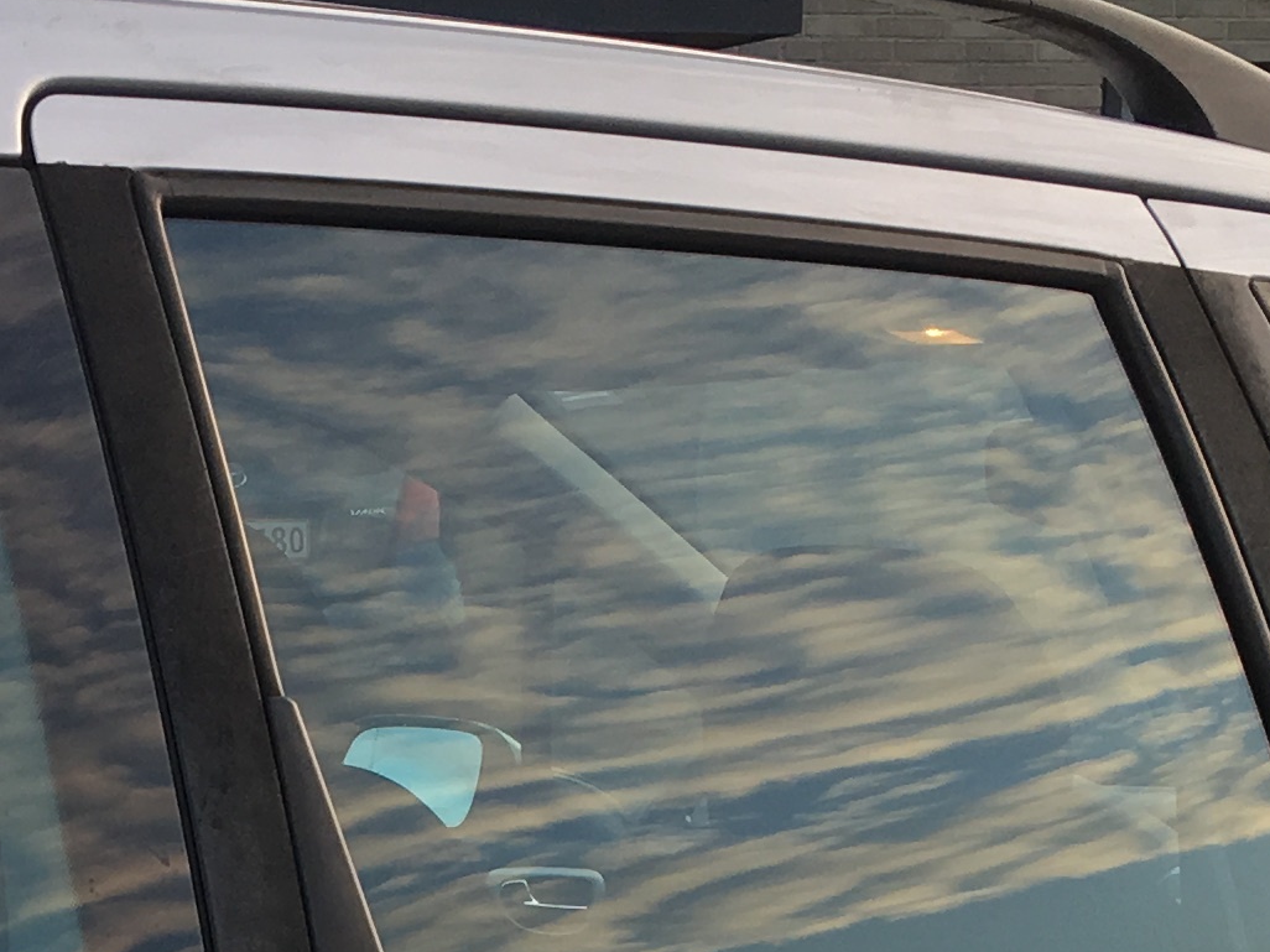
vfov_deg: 12.3
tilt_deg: -14.9
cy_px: 1469
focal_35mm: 114
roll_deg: +0.6
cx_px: 337
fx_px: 4181
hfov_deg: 17.2
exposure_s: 1/165
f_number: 2.2
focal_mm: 4.15
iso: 25
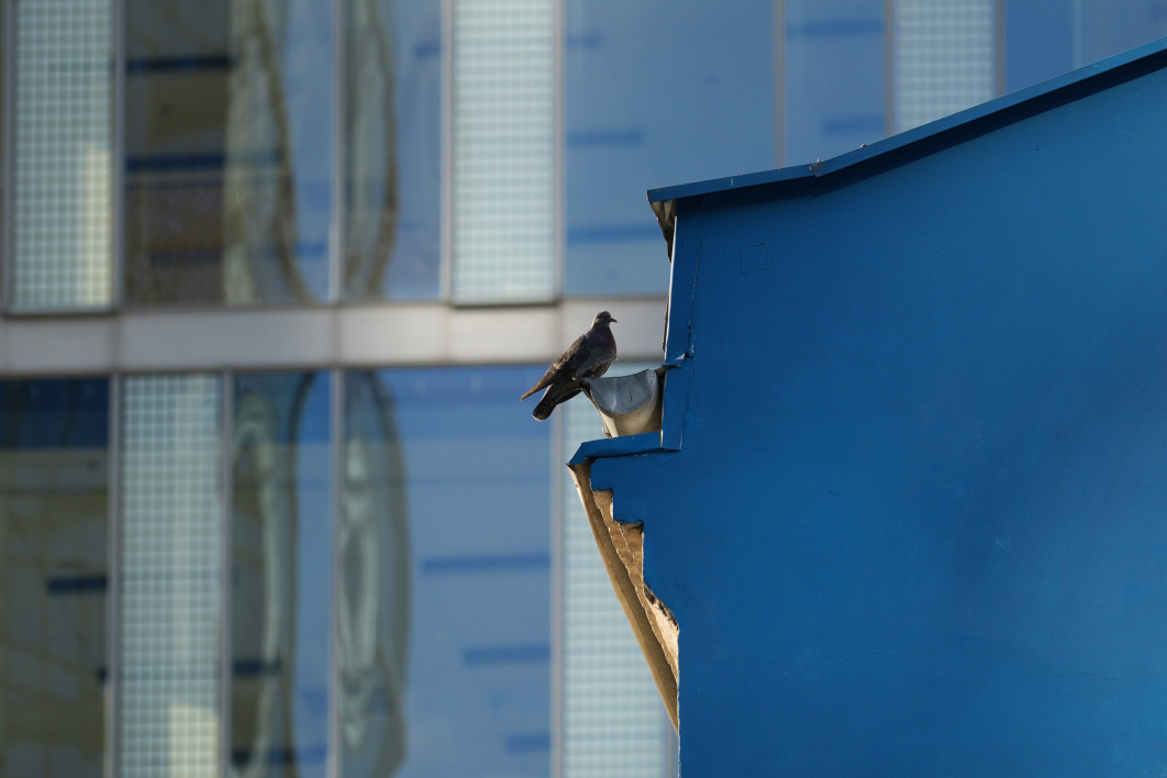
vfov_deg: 2.3
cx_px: 584
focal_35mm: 600
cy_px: 389
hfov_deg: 3.4
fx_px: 19448
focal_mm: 210
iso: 100
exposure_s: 1/250
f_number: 4
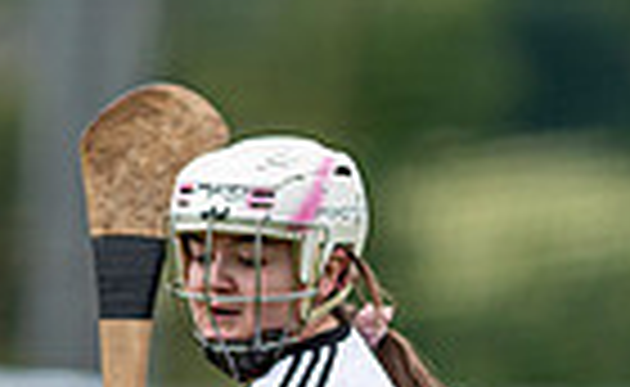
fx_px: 34277
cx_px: 77
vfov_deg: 0.6
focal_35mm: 2006
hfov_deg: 1.1
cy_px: 649
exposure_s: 1/1000
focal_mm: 300
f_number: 2.8
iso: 110
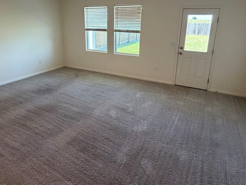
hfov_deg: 71.6
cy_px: 66
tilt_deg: -13.9
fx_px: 171
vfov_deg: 55.9
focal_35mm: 24
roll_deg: -0.8
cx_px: 121
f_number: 2.2
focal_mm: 2.22
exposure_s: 1/120
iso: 320
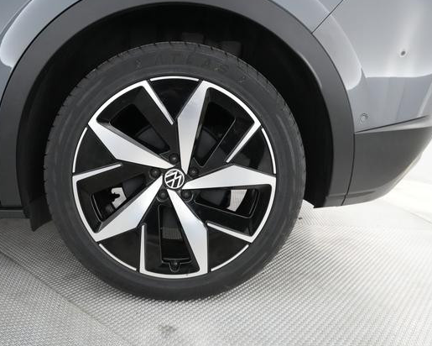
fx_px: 358
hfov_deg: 61.9
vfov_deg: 51.5
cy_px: 170
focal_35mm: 28
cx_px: 182
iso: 8000
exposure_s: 1/125
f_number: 4.5
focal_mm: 24
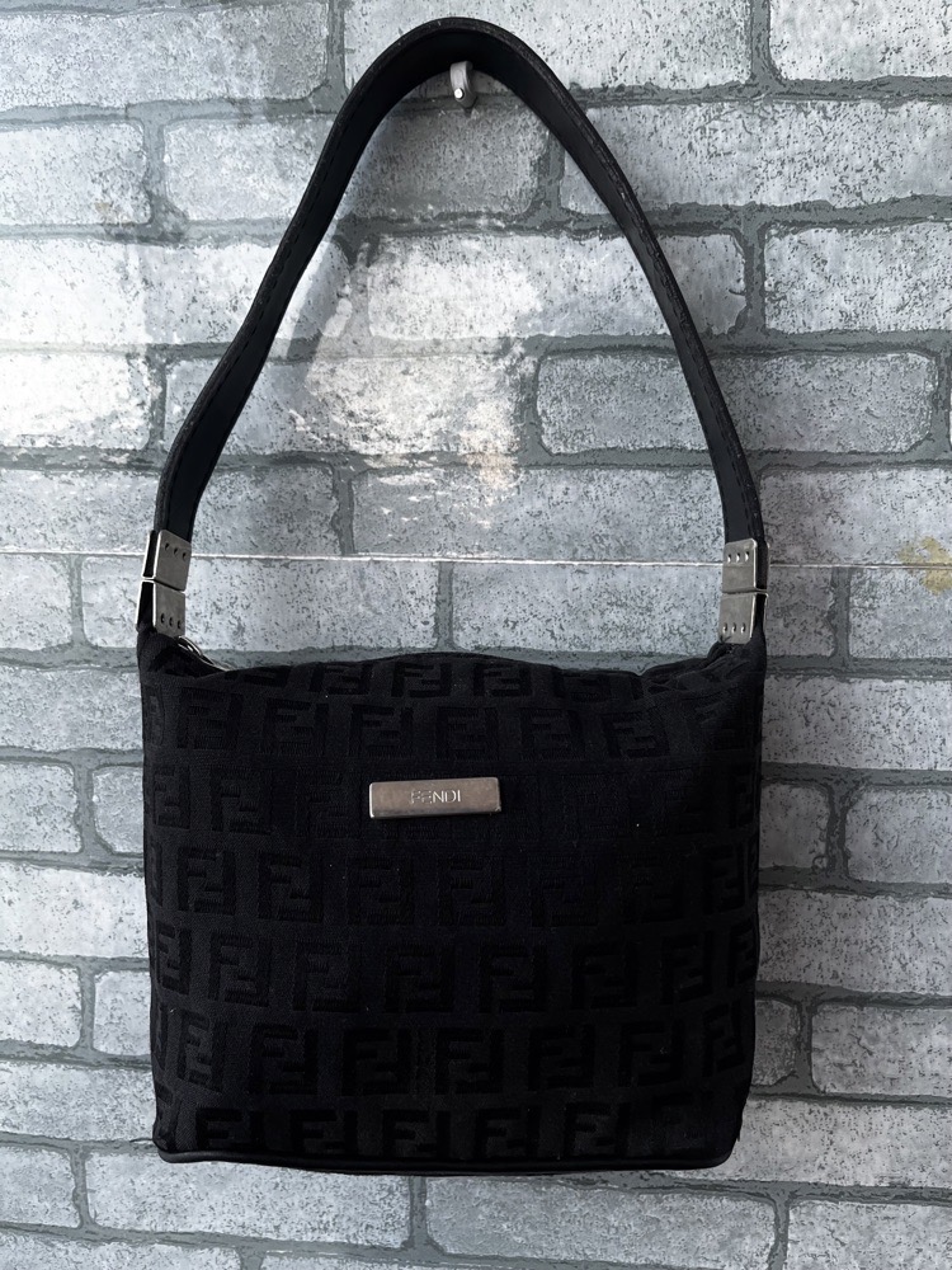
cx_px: 476
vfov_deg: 67.3
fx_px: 953
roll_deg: +0.6
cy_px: 635
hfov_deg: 53.1
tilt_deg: -6.4
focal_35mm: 26
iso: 125
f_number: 1.6
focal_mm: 5.1
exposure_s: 1/121
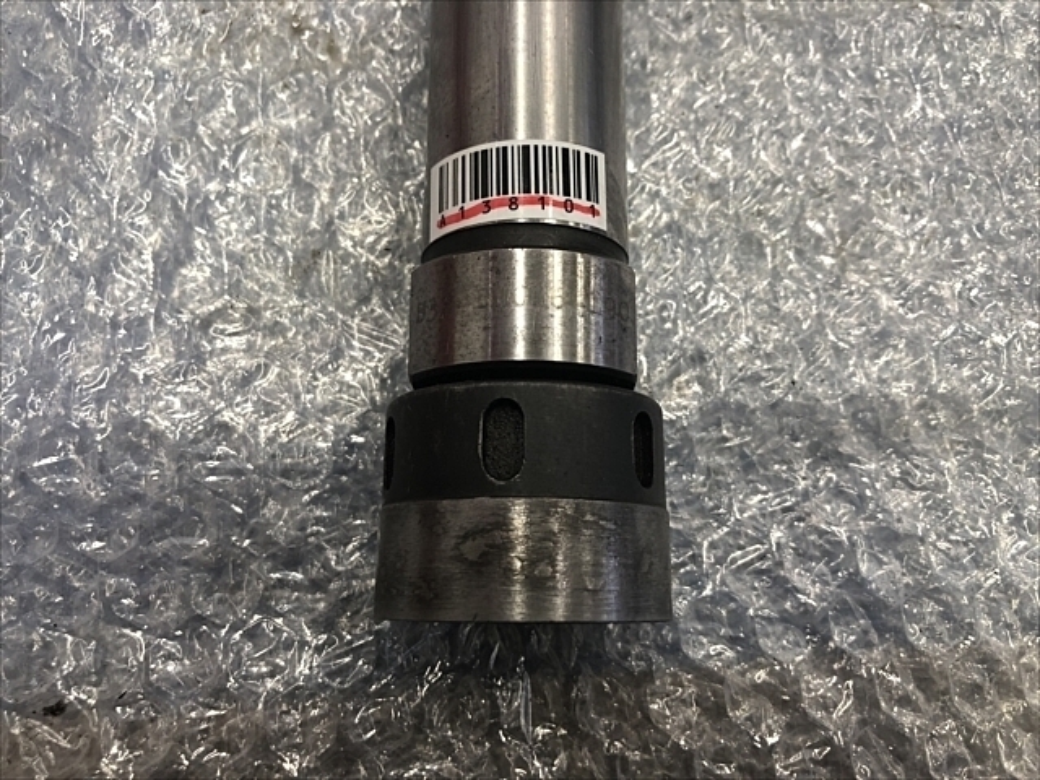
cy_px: 390
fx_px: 841
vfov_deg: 49.7
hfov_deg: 63.4
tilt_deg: -78.9
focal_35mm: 28
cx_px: 520
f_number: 1.8
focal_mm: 3.99
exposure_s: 1/24
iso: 40
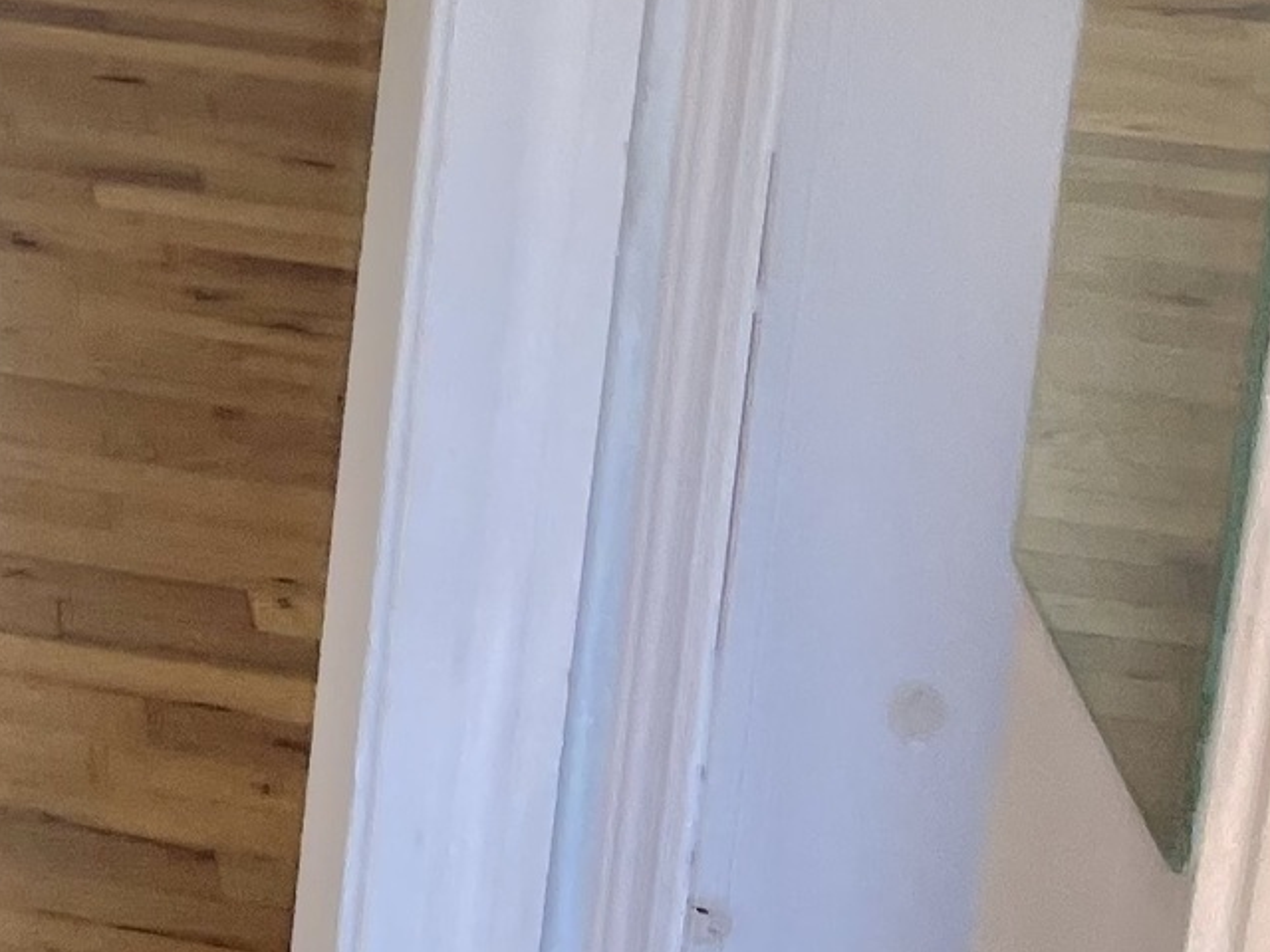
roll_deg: -1.9
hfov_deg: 13.5
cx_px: -1451
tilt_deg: -13.0
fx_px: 4403
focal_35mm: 120
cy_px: -934
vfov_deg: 11.2
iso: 125
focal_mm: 5.1
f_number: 1.6
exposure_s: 1/121
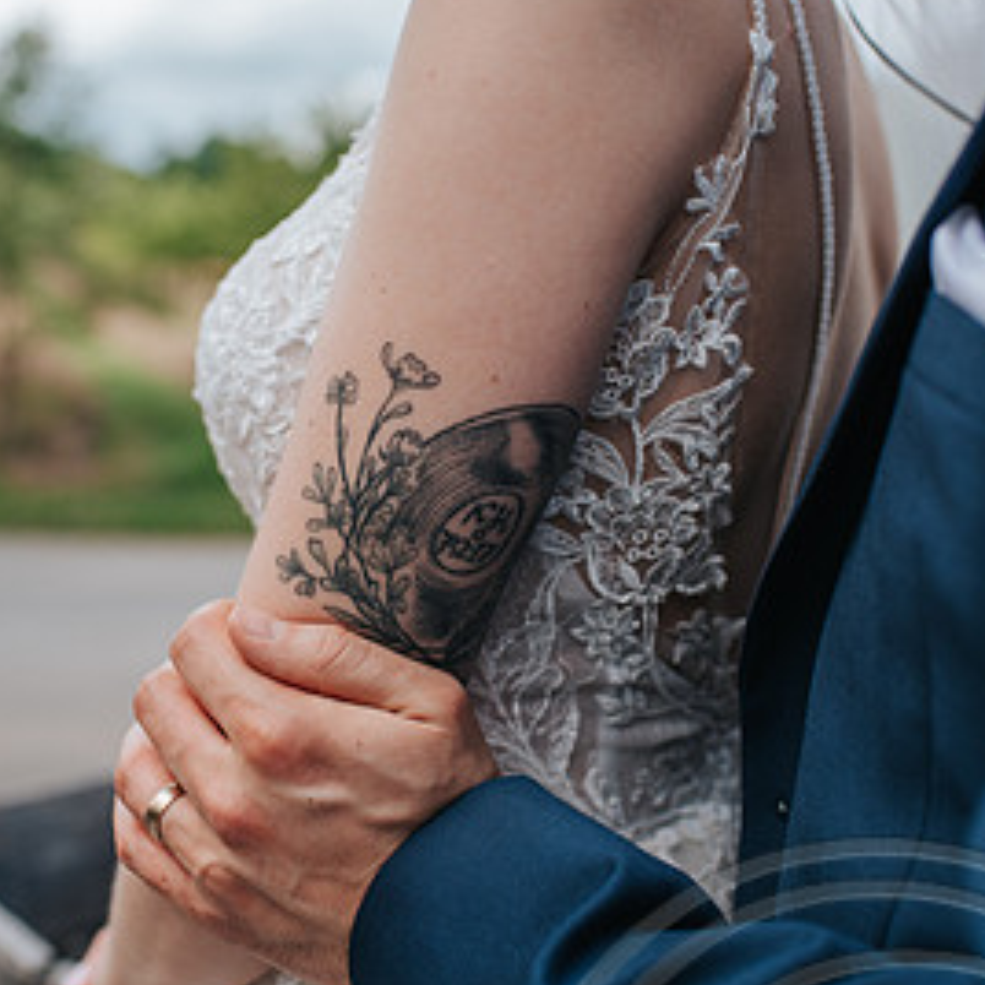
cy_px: 448
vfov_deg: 34.0
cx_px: 445
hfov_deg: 34.0
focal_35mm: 50
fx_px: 1610
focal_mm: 35
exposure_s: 1/800
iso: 140
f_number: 3.2
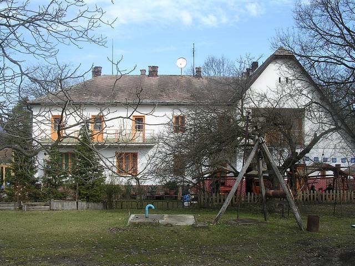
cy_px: 133
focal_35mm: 38
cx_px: 178
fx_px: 390
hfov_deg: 49.0
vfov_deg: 37.7
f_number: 5.6
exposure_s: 1/162
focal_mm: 5.8
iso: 100
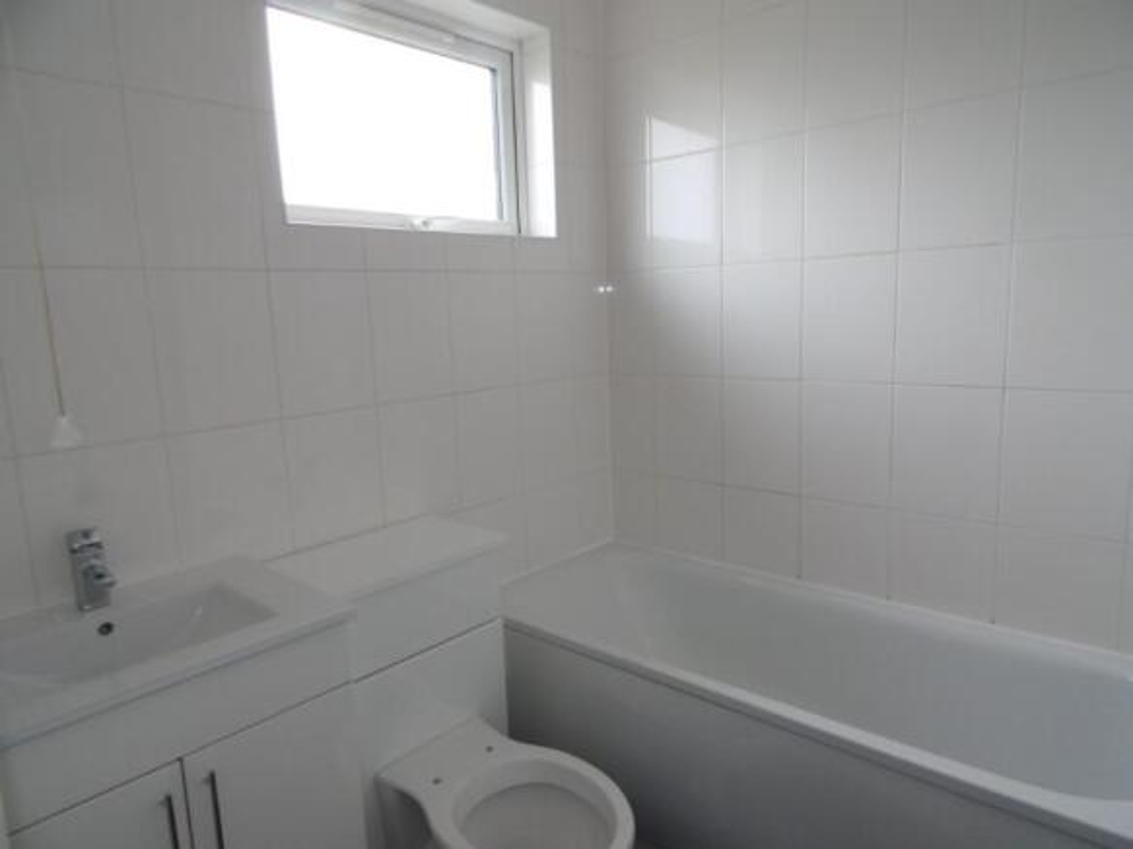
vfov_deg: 61.1
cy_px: 424
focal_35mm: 22
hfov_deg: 76.4
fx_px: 720
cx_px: 566
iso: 100
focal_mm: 4
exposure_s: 1/80
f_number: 3
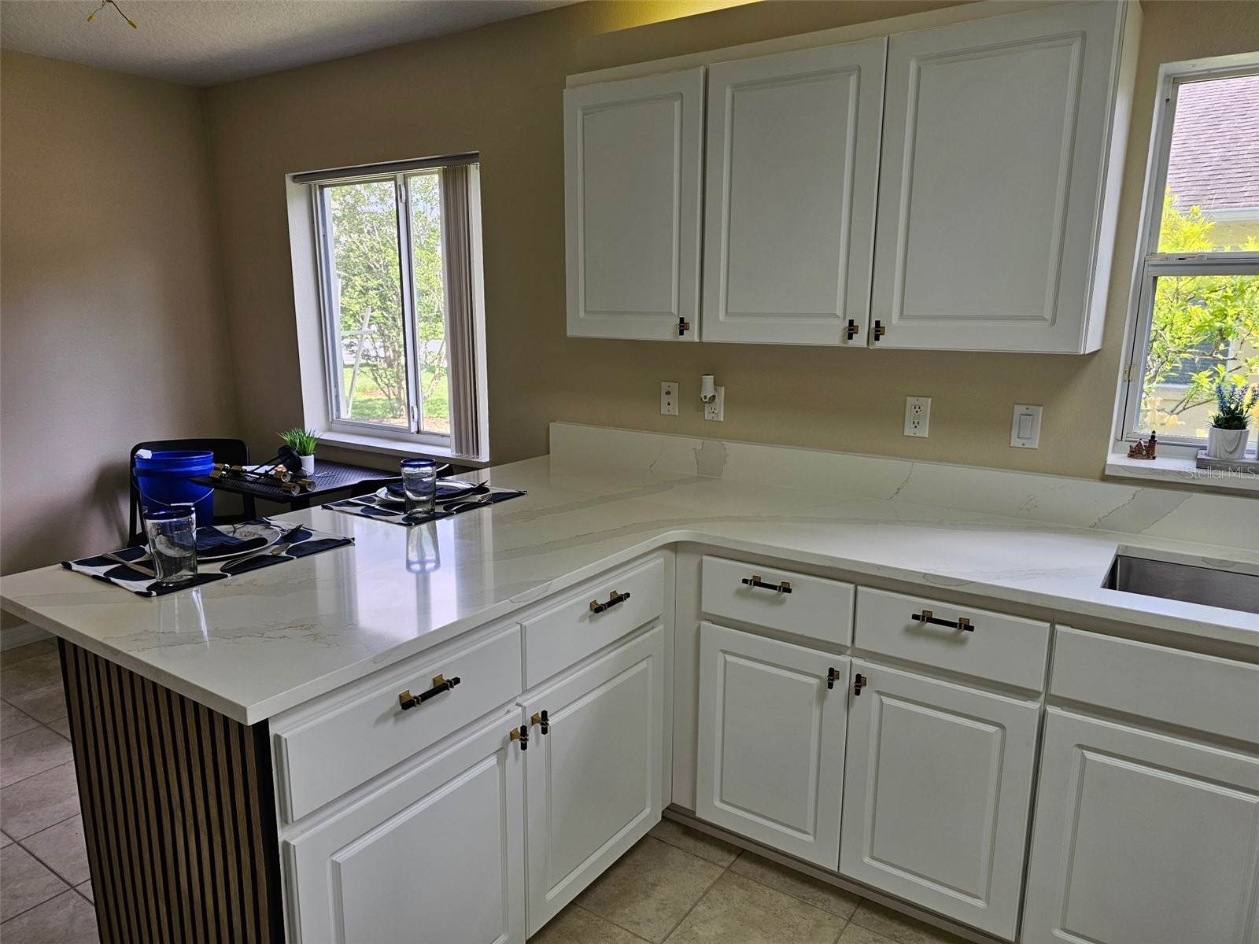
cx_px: 630
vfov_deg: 58.9
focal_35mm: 23
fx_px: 837
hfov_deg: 73.9
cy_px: 472
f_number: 1.7
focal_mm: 6.3
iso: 50
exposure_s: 1/120
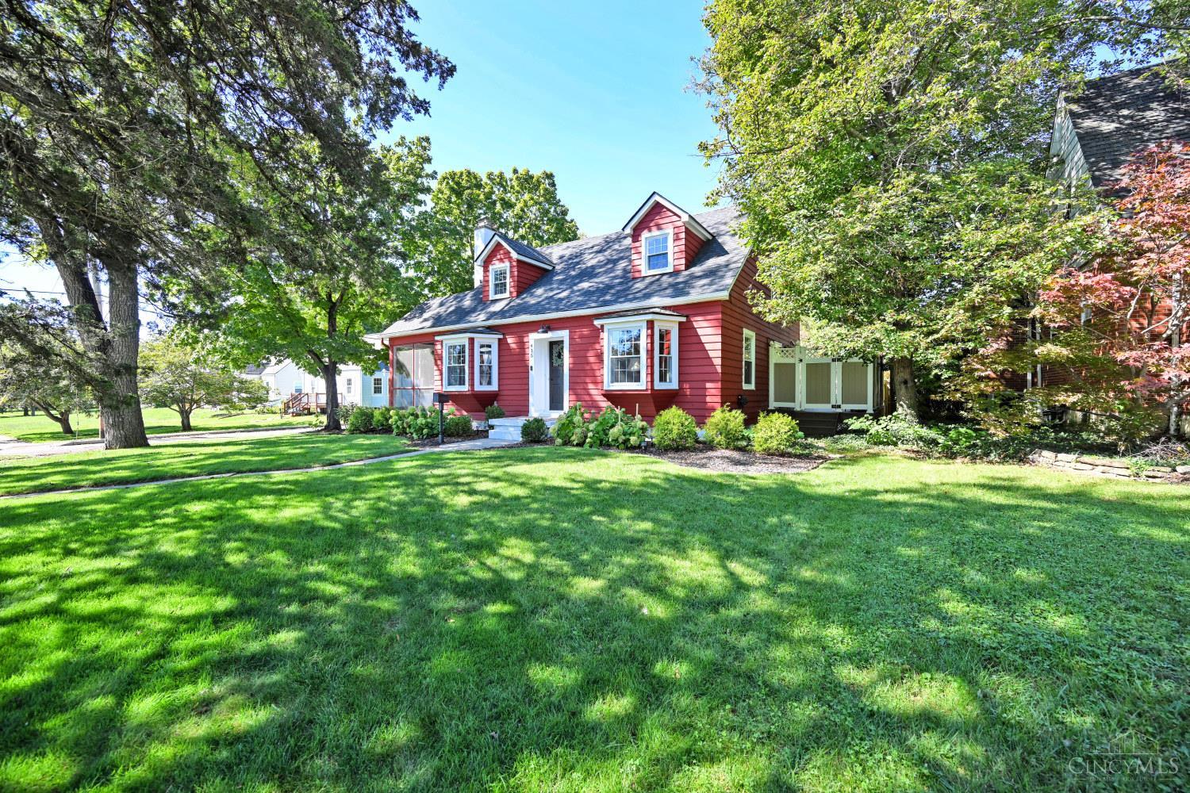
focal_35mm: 14
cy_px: 396
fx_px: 463
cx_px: 595
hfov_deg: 104.3
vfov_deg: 81.2
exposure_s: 1/250
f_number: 5
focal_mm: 14
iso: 200
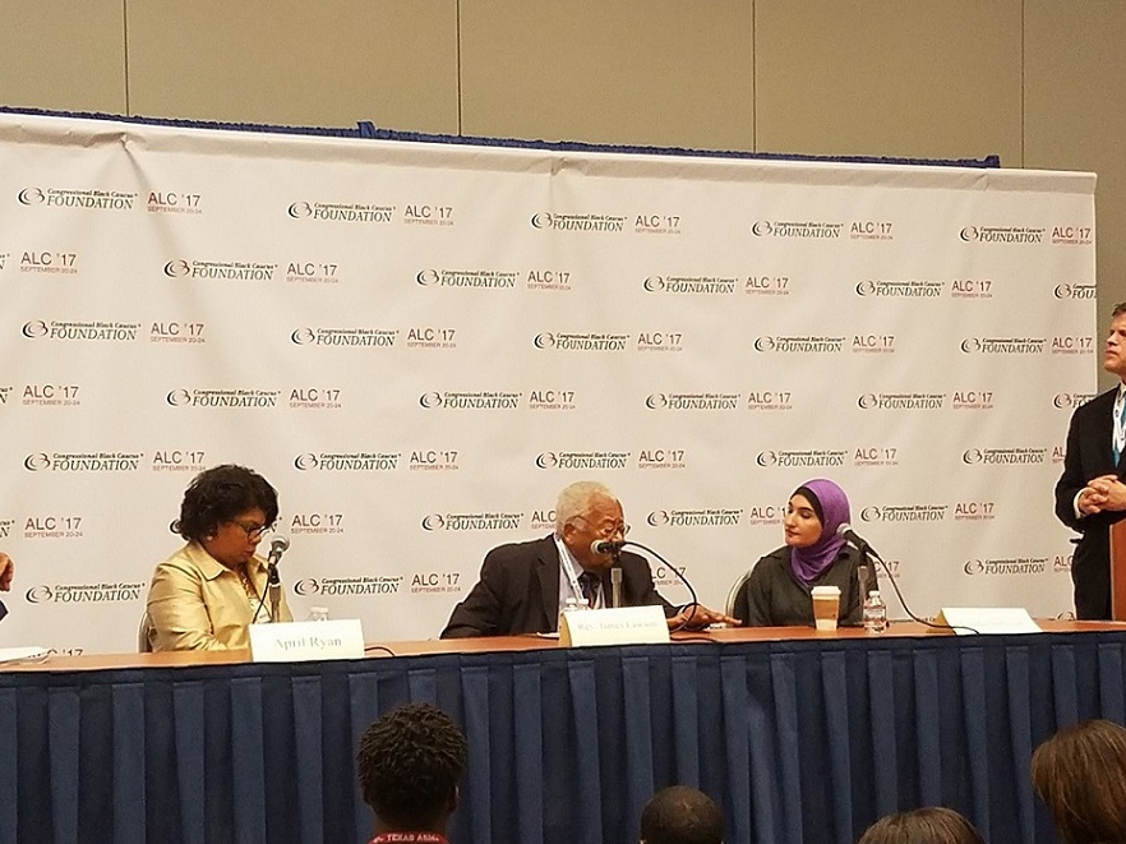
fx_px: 1073
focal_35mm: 33
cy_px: 485
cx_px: 538
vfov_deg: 42.8
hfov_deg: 55.3
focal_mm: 4.2
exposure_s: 1/40
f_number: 1.7
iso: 160
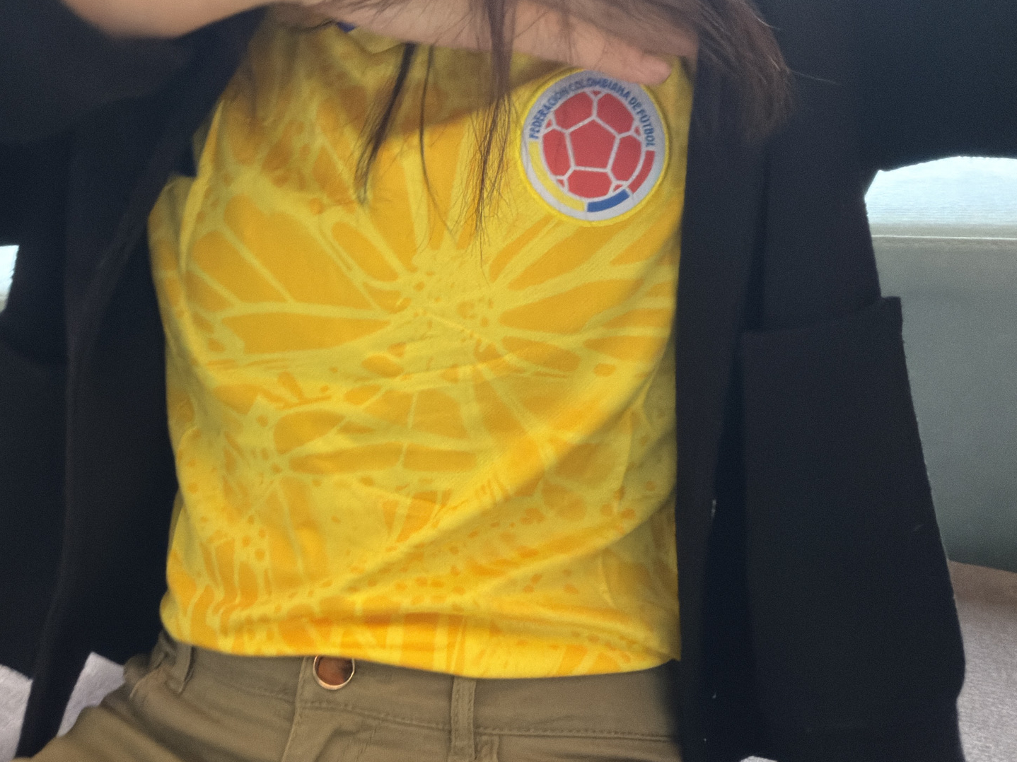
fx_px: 940
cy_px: 443
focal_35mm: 32
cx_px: 438
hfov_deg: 56.6
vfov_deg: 44.0
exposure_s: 1/30
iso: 500
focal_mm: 2.71
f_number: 1.9
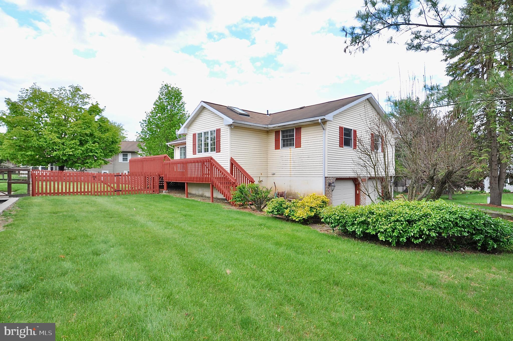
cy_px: 170
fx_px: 278
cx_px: 256
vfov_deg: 63.1
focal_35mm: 20
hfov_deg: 85.5
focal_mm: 13
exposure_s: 1/80
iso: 200
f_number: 8
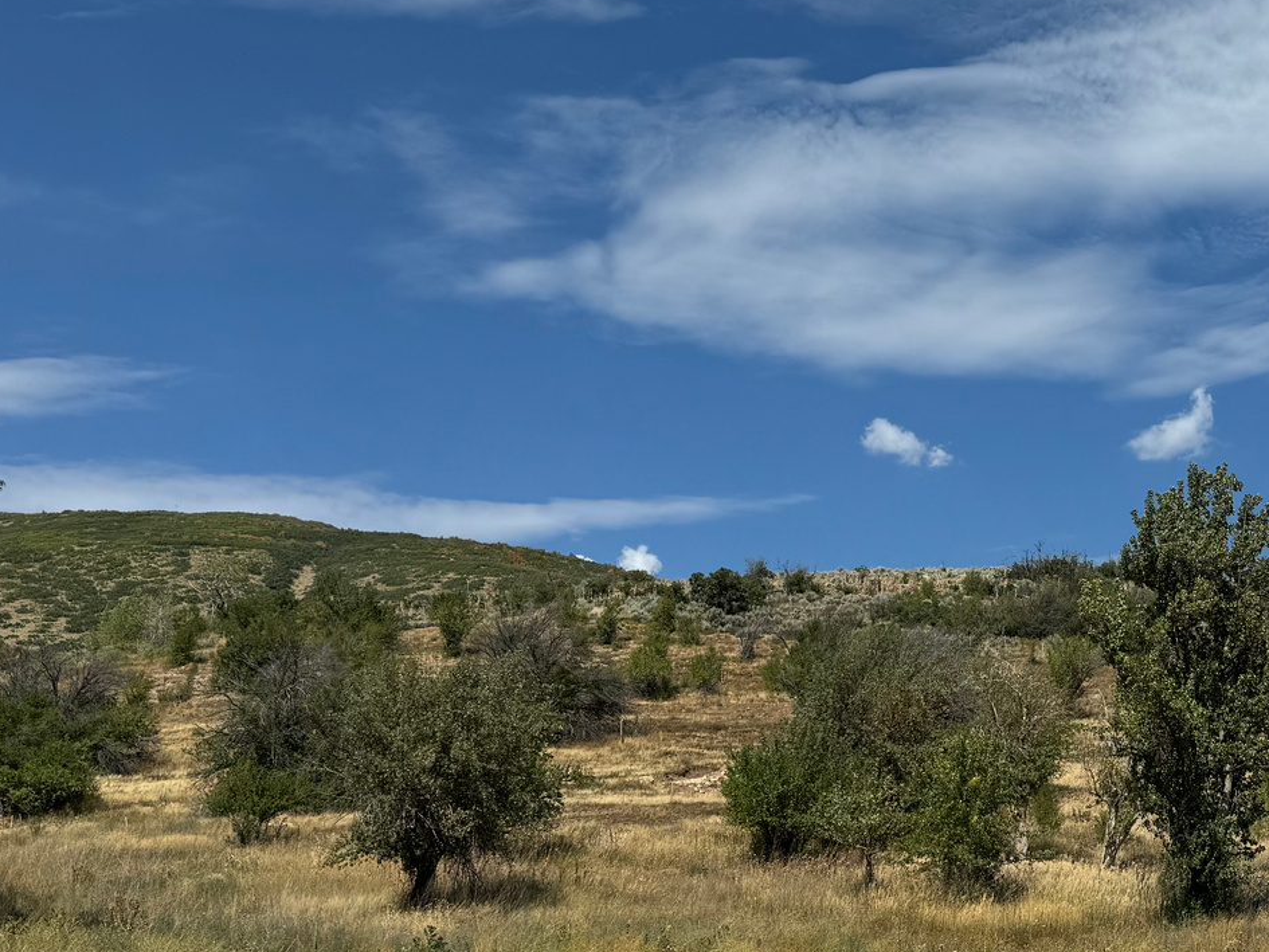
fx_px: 1907
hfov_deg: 35.7
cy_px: 603
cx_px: 1002
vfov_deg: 27.9
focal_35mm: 52
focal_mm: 6.76
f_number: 1.78
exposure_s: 1/5814
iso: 80
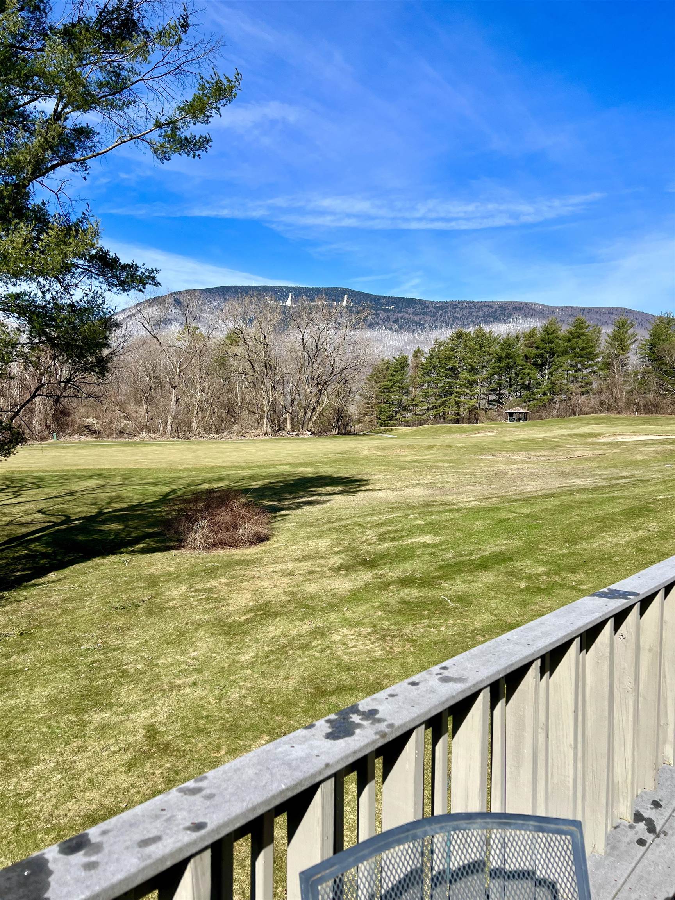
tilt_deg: -2.1
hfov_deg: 53.1
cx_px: 338
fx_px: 676
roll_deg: -0.9
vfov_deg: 67.3
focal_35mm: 26
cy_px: 450
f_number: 1.5
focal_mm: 5.7
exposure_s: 1/3704
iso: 50
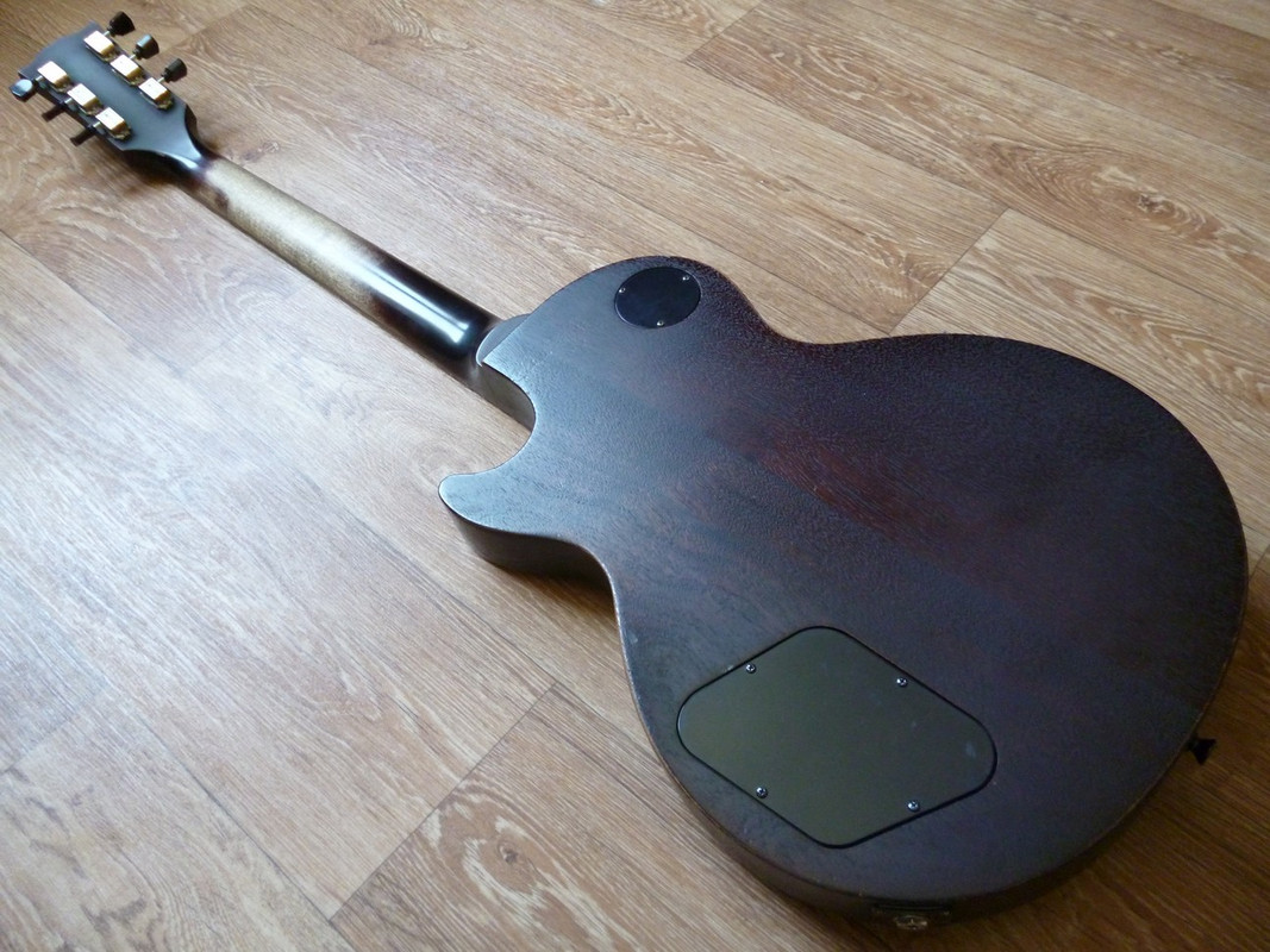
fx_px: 1027
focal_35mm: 28
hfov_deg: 63.4
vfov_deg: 49.7
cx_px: 635
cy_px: 476
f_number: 3.1
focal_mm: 5
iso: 400
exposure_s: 1/25
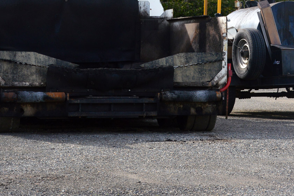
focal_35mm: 156
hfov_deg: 13.1
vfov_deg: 8.8
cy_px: 26
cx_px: 79
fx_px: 1273
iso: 400
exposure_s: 1/250
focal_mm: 55
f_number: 10
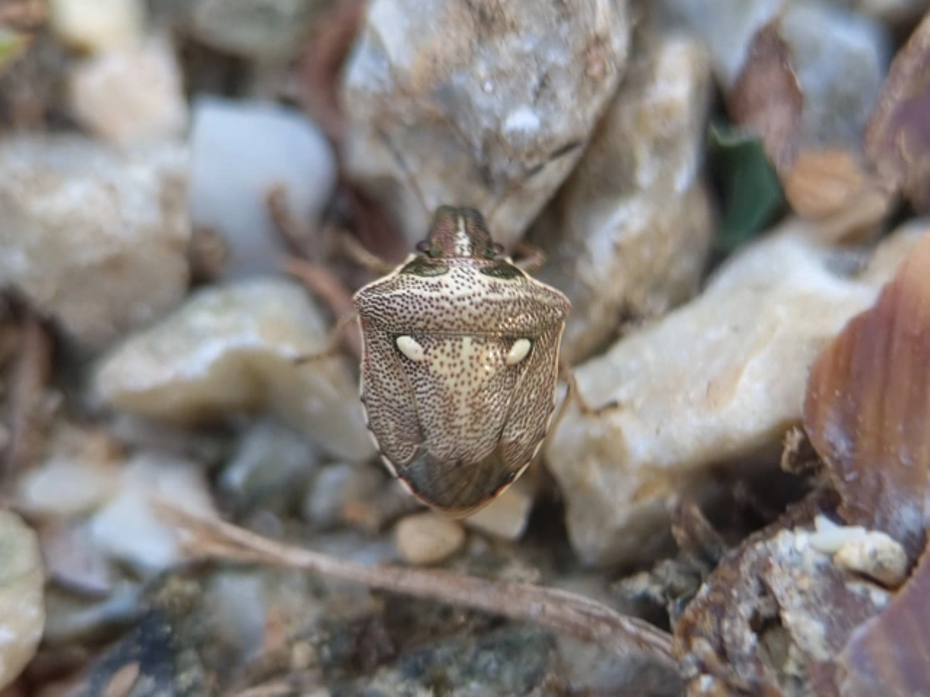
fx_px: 699
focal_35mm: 26
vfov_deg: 53.1
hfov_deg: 67.3
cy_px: 348
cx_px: 465
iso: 50
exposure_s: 1/122
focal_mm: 5.4
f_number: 1.8
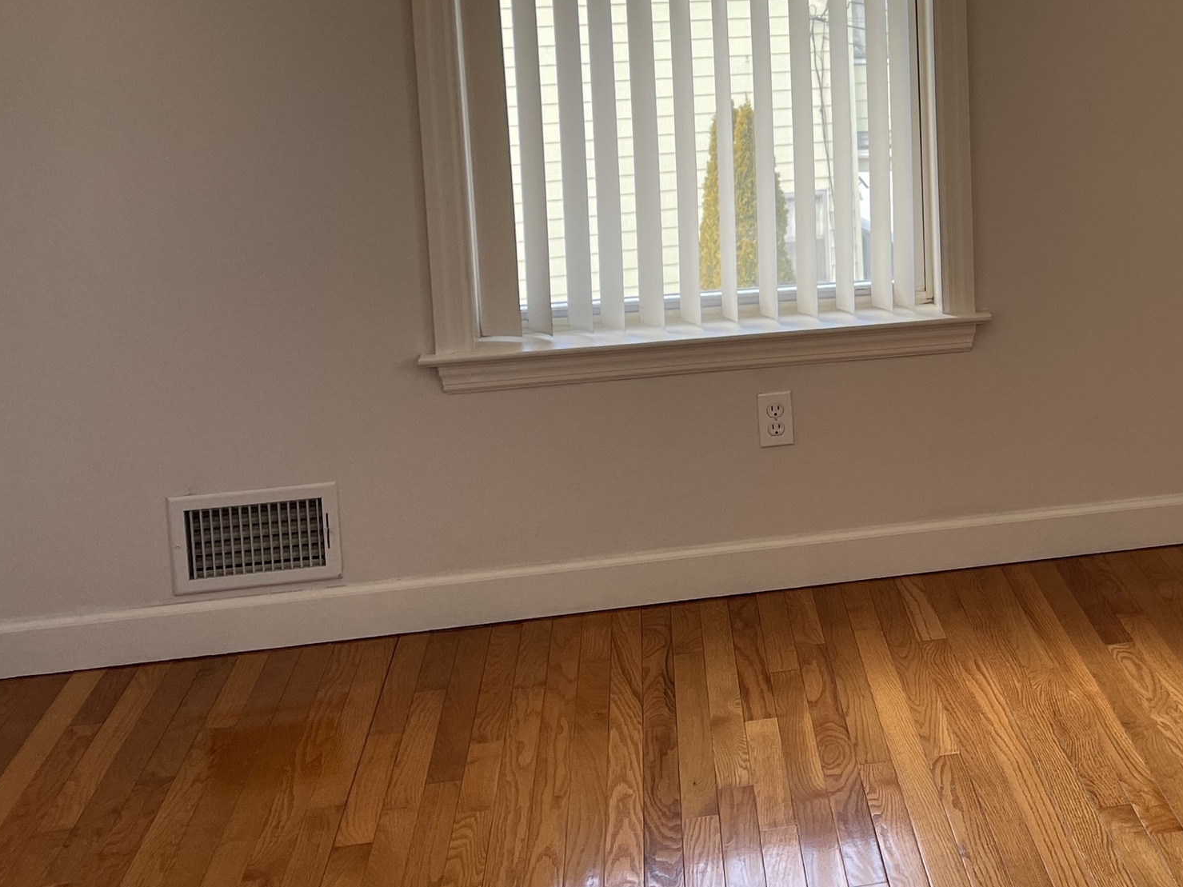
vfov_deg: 26.4
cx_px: 1105
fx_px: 1845
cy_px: 138
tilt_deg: -8.2
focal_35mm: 54
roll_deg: +0.9
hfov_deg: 33.3
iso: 50
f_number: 1.6
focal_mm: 4.2
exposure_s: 1/120
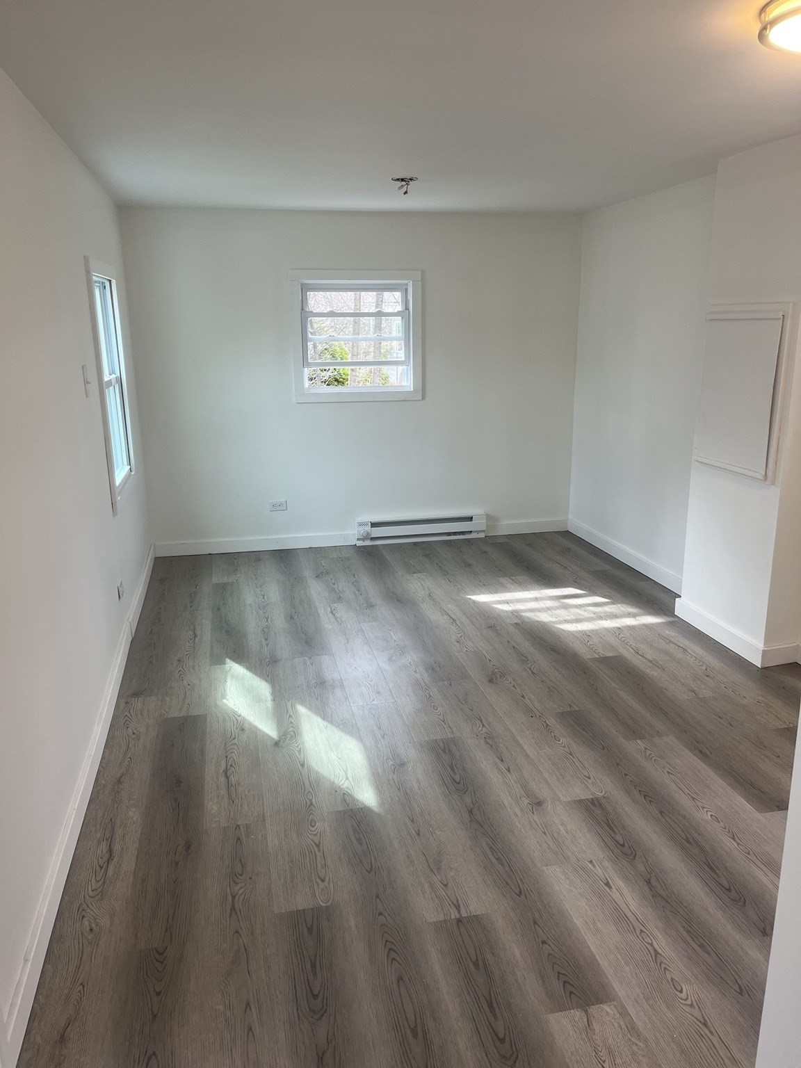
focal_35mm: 26
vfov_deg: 67.3
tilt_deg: -17.6
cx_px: 400
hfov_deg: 53.1
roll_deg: +1.9
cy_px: 534
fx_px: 802
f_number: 1.6
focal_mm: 5.1
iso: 50
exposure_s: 1/120
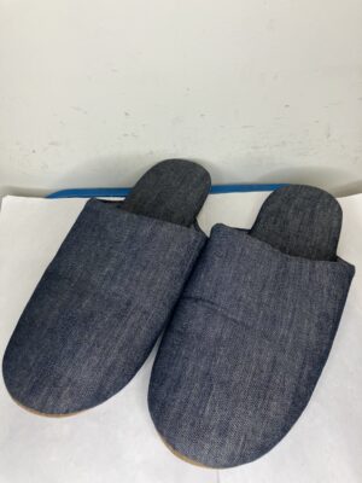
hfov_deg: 49.7
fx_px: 390
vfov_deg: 63.4
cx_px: 181
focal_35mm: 28
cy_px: 242
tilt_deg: -50.7
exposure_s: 1/50
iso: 50
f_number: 1.8
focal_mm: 3.99
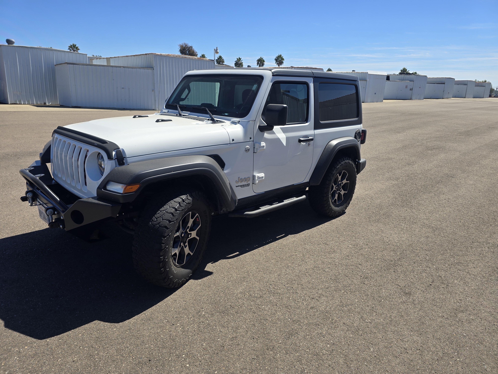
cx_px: 249
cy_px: 187
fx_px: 331
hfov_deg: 73.9
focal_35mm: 23
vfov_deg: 58.9
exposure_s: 1/664
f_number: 1.7
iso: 12
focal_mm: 6.3
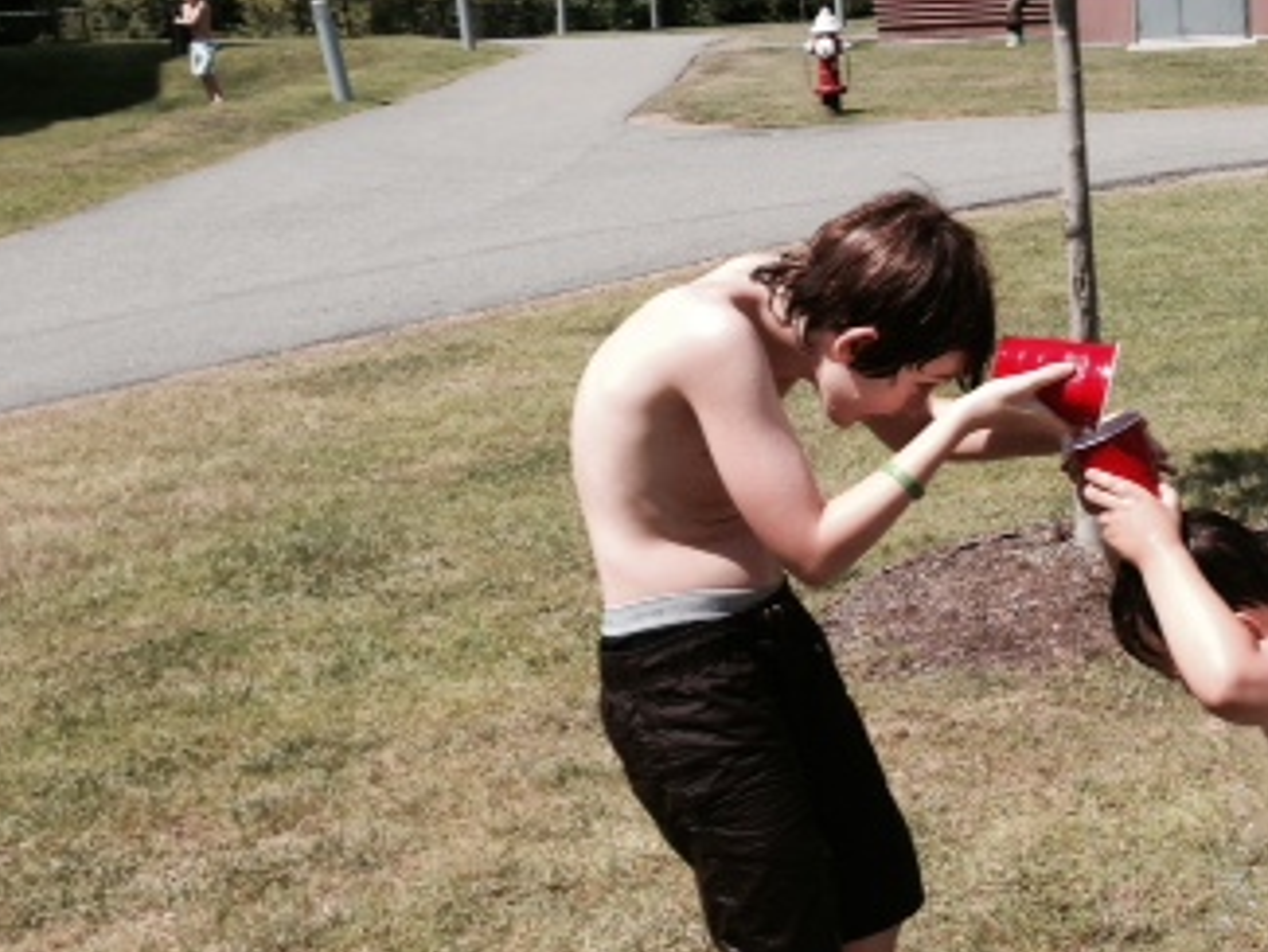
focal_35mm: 65
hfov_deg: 28.4
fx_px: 2382
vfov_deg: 22.6
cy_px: 433
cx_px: 1186
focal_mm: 4.12
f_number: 2.4
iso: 50
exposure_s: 1/1232
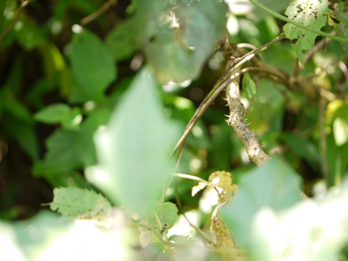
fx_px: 905
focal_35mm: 90
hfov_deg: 21.8
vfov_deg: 16.4
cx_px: 174
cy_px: 130
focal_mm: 45
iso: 100
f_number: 2.8
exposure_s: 1/125
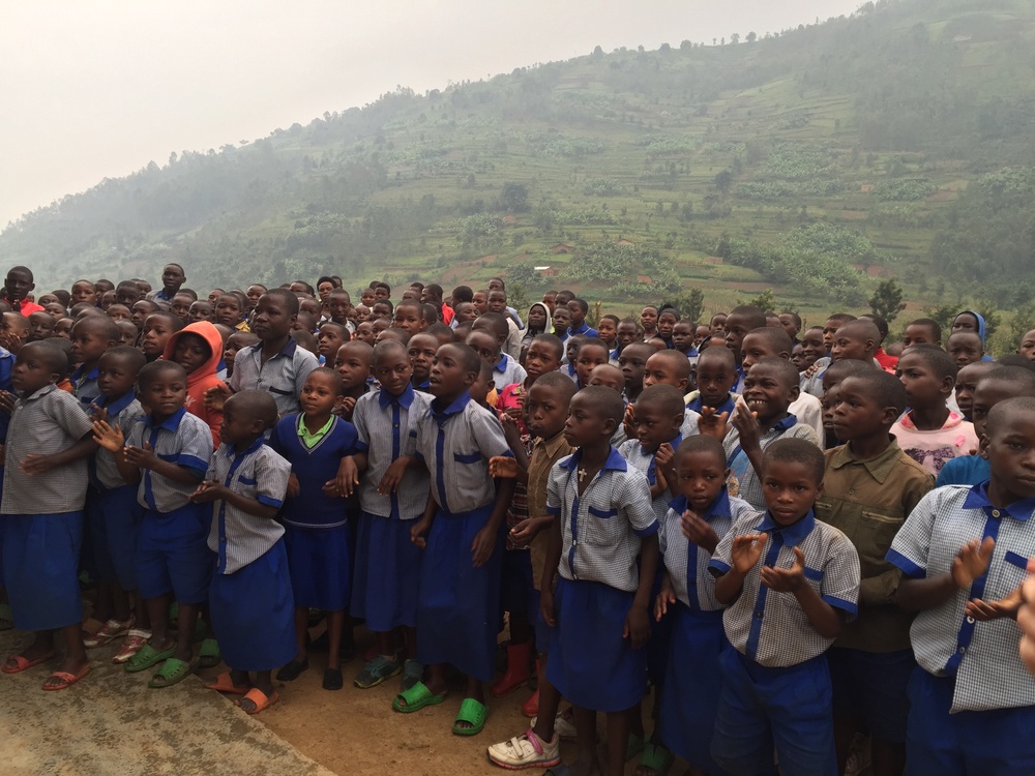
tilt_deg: -5.8
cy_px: 388
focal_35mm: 29
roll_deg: -1.8
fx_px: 867
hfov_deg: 61.7
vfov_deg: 48.2
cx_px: 518
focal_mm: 4.15
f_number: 2.2
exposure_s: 1/50
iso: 32
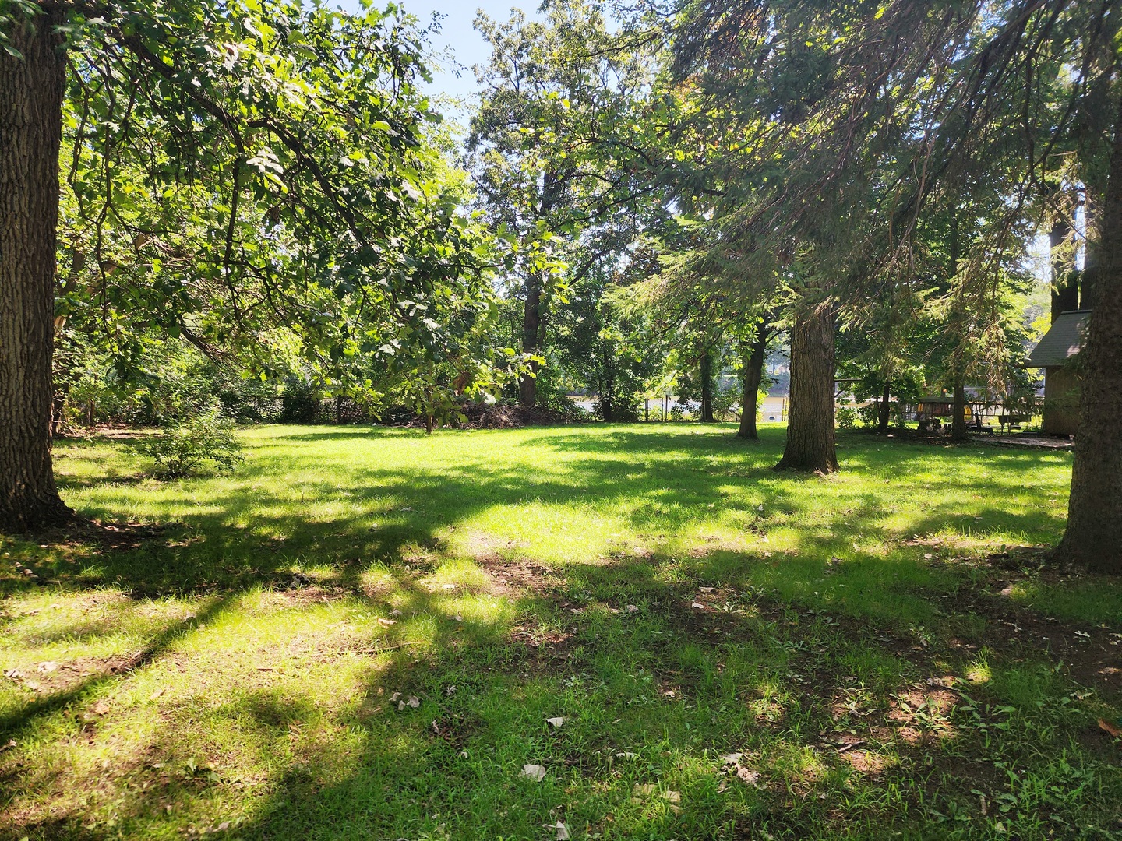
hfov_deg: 73.9
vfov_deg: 58.9
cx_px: 561
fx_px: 745
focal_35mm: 23
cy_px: 420
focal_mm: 6.4
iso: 12
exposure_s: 1/385
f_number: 1.8
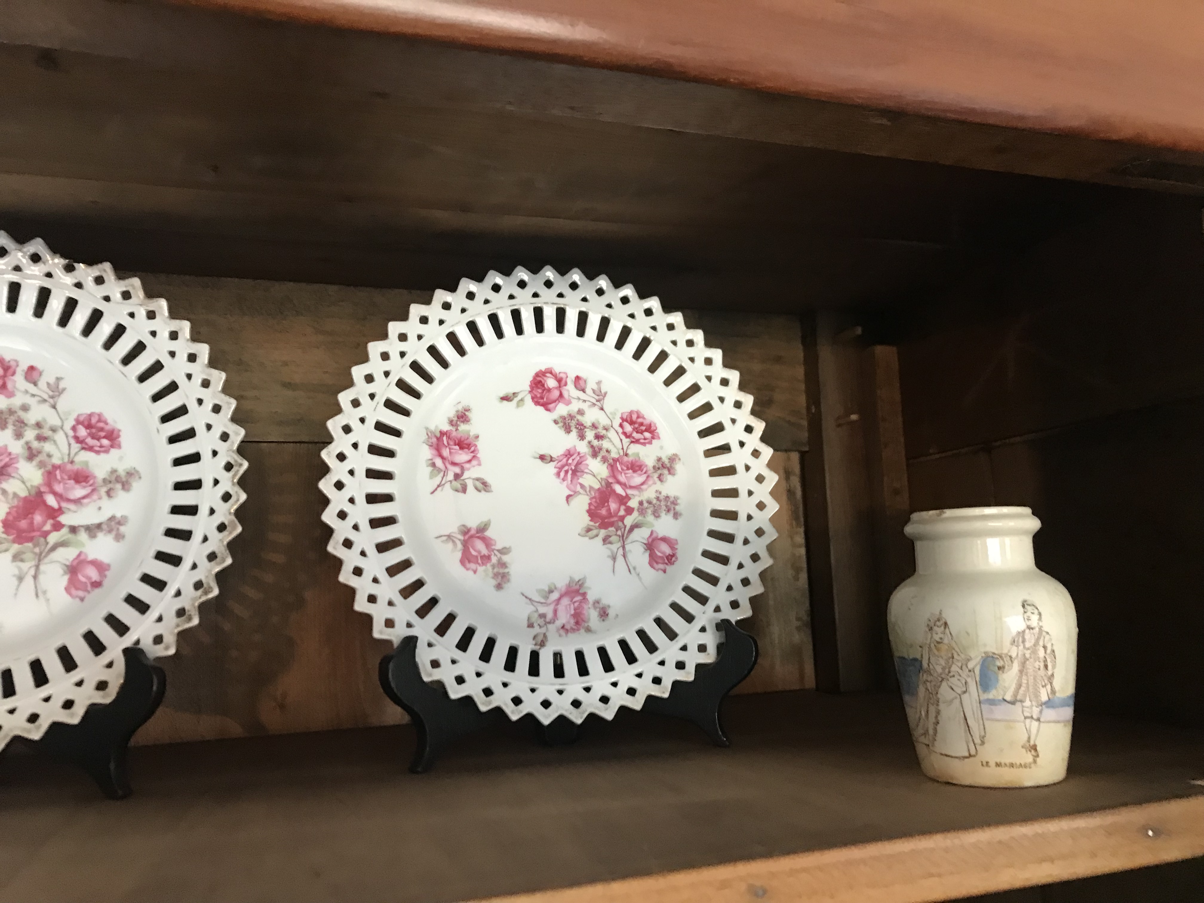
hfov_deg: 63.4
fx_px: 974
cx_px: 602
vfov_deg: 49.7
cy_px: 452
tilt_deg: +8.4
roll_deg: +1.0
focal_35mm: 28
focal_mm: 3.99
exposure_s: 1/17
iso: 100
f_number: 1.8
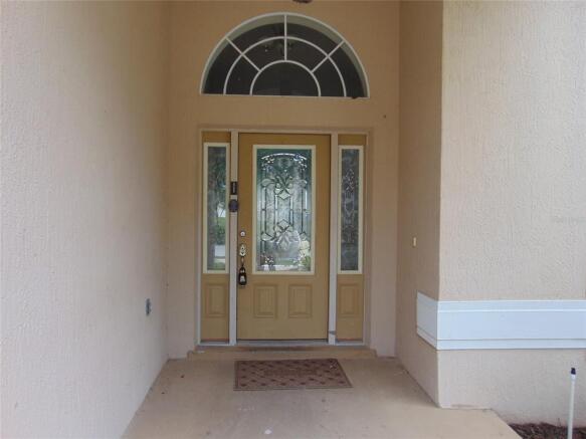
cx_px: 293
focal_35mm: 25
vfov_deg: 54.9
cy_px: 220
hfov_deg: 69.4
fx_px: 423
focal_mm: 4.5
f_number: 3
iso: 80
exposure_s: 1/200
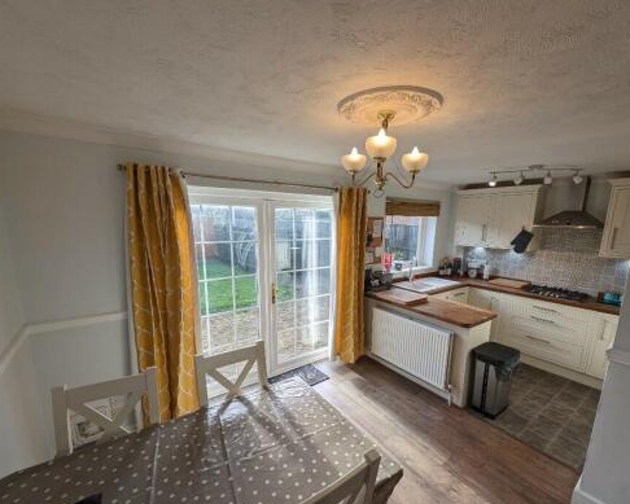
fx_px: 261
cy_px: 273
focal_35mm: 14
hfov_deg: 100.6
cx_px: 327
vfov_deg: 87.8
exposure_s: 1/169
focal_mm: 2.23
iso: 37
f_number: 1.95
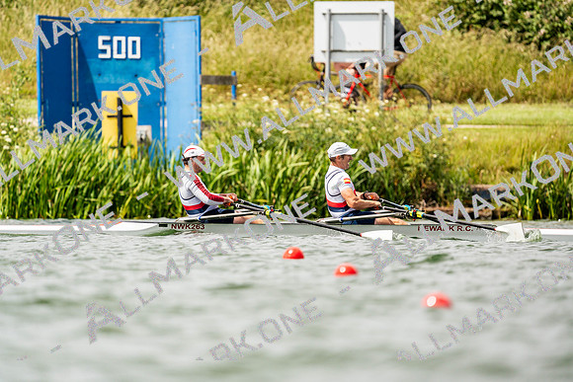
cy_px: 191
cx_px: 286
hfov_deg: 3.4
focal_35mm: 600
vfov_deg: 2.3
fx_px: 9552
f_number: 6.3
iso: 250
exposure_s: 1/2000
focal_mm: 600
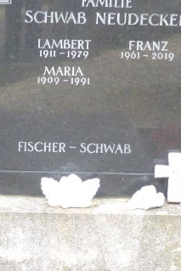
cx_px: 24
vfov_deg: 15.4
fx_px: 1002
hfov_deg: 10.3
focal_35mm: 133
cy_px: 99
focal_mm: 9
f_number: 4.4
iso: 800
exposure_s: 1/250
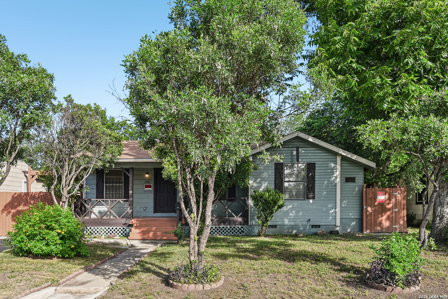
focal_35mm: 25
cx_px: 224
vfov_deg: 51.3
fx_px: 311
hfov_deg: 71.5
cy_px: 150
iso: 400
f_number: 8
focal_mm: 25
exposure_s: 1/160
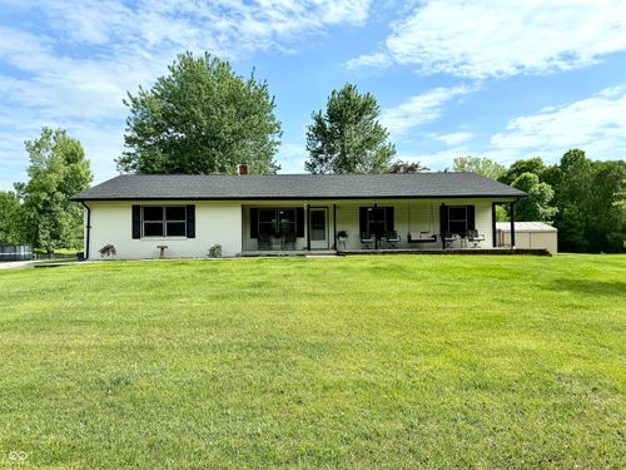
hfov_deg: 71.6
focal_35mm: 24
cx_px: 313
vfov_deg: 56.8
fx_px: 434
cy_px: 235
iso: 80
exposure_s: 1/5319
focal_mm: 6.76
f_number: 1.78
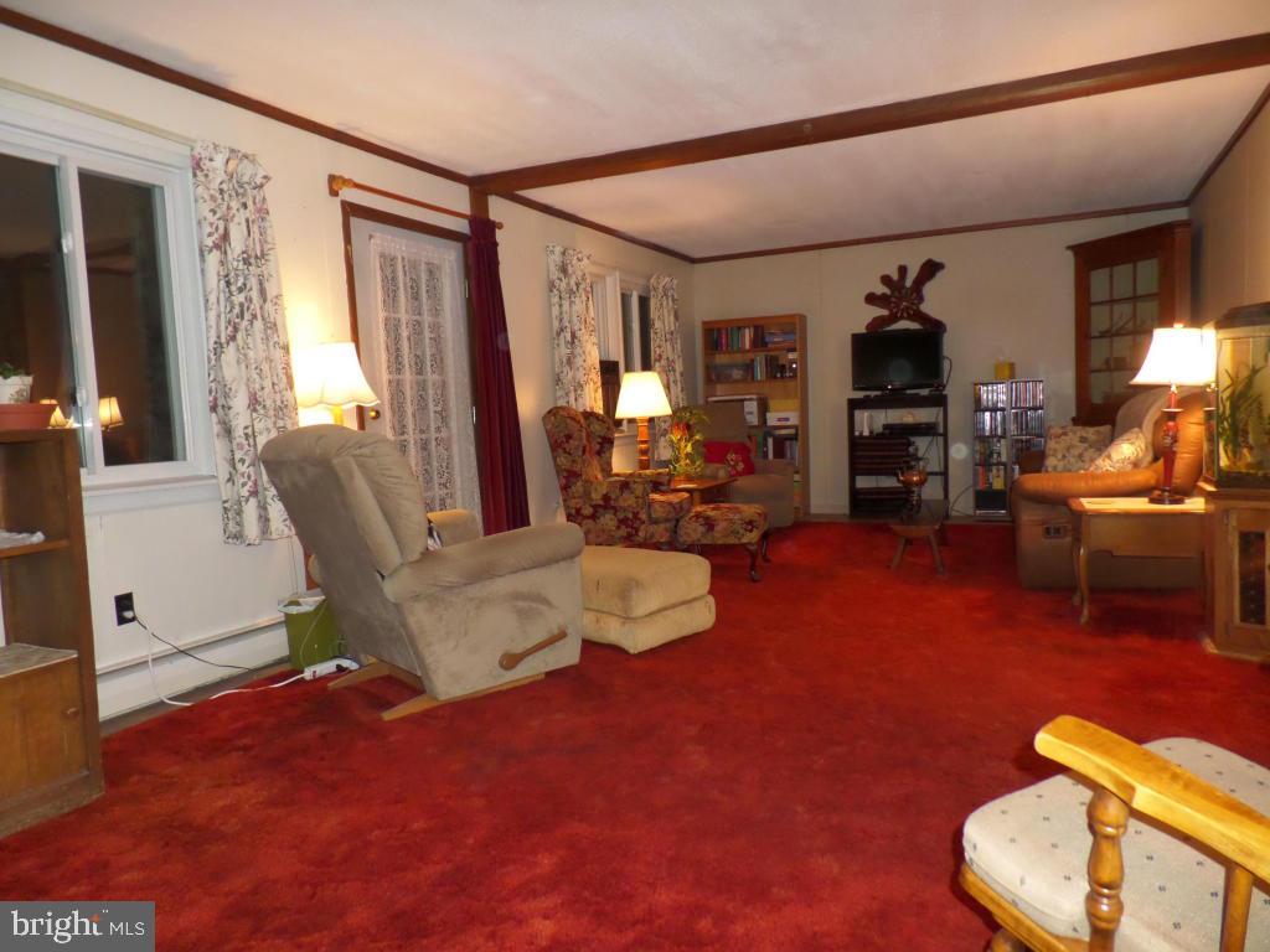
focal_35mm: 23
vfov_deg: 58.9
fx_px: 844
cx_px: 635
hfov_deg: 73.9
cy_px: 476
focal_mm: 4.1
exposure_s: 1/20
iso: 400
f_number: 2.8
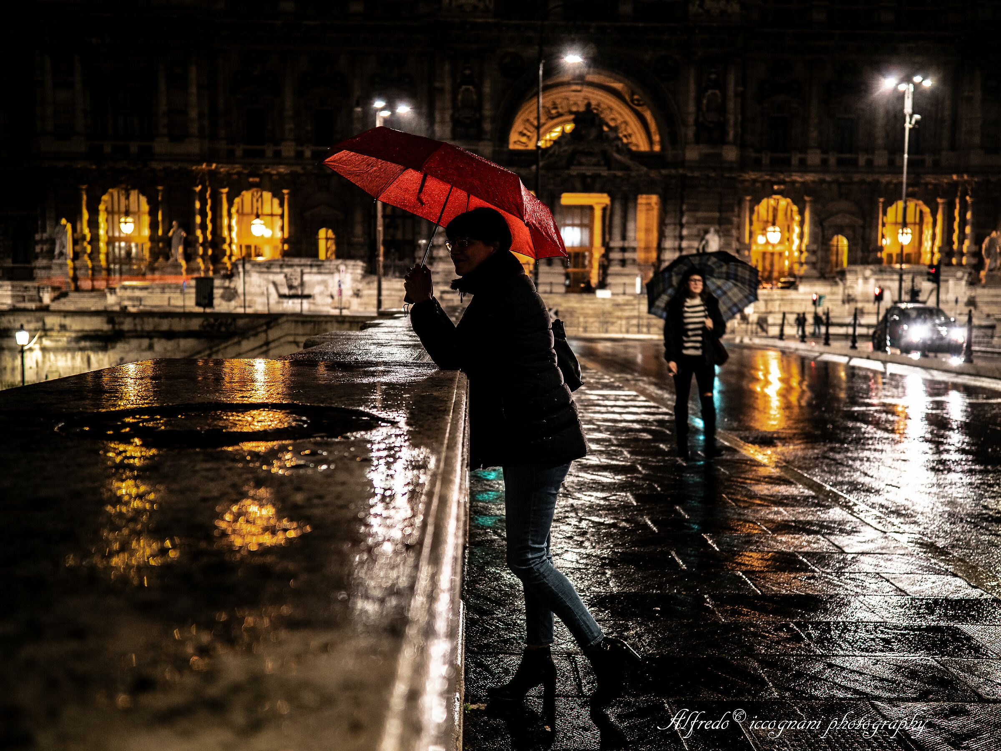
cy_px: 376
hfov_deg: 52.6
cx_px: 500
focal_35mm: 35
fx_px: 1012
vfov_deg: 40.7
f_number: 1.2
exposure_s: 1/20
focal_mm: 17
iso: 400
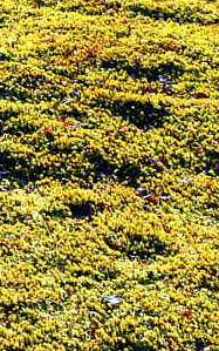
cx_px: -417
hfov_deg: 5.8
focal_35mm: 213
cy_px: -121
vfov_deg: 9.6
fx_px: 2033
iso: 200
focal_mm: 26
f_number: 9
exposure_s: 1/320
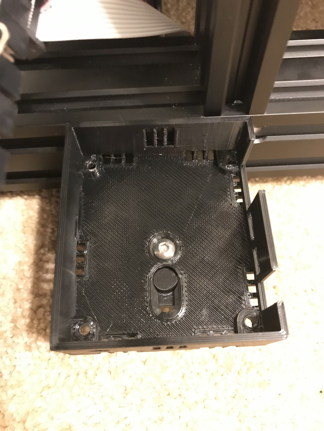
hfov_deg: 49.7
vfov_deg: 63.4
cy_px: 216
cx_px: 162
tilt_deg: -64.4
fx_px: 349
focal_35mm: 28
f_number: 1.8
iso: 125
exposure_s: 1/4
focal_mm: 3.99
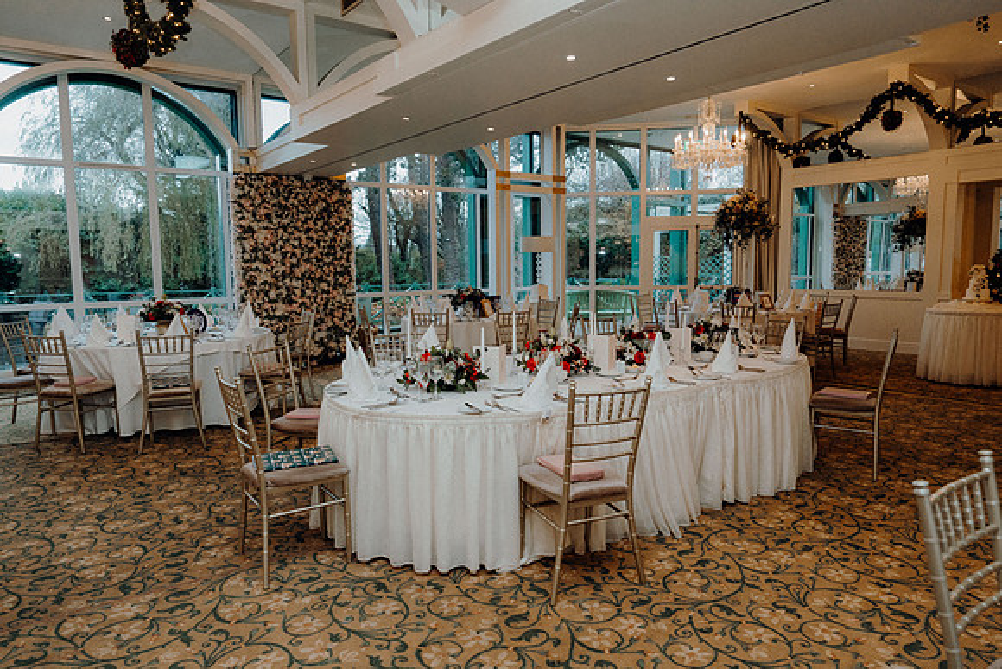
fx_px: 668
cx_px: 501
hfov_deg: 73.7
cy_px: 334
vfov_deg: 53.2
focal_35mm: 24
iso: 2500
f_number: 3.5
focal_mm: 24
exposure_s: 1/200
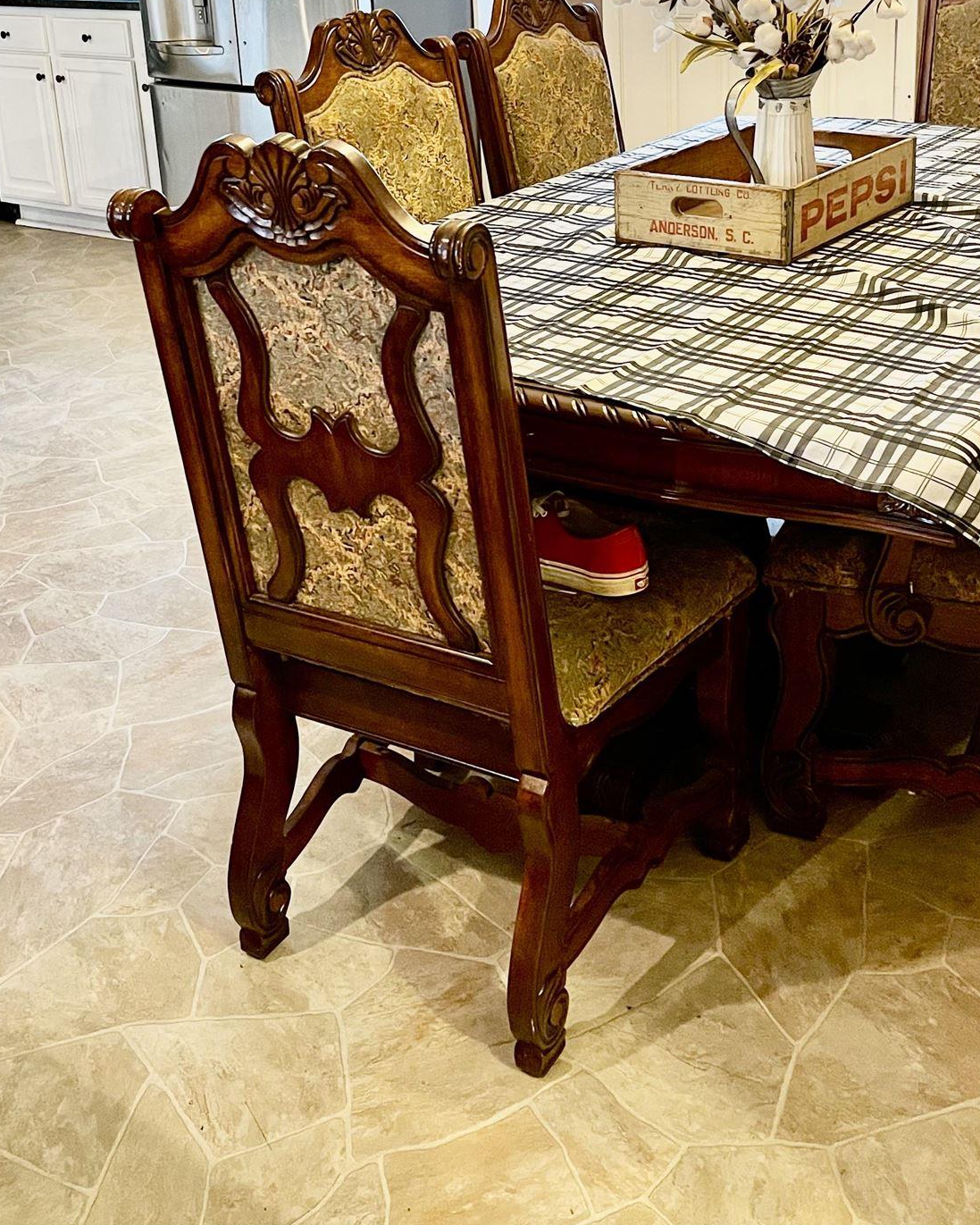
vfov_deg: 43.1
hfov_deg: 36.5
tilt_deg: -16.8
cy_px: 274
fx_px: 1486
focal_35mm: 41
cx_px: 464
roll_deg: +3.6
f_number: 1.6
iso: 500
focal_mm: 5.1
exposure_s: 1/60
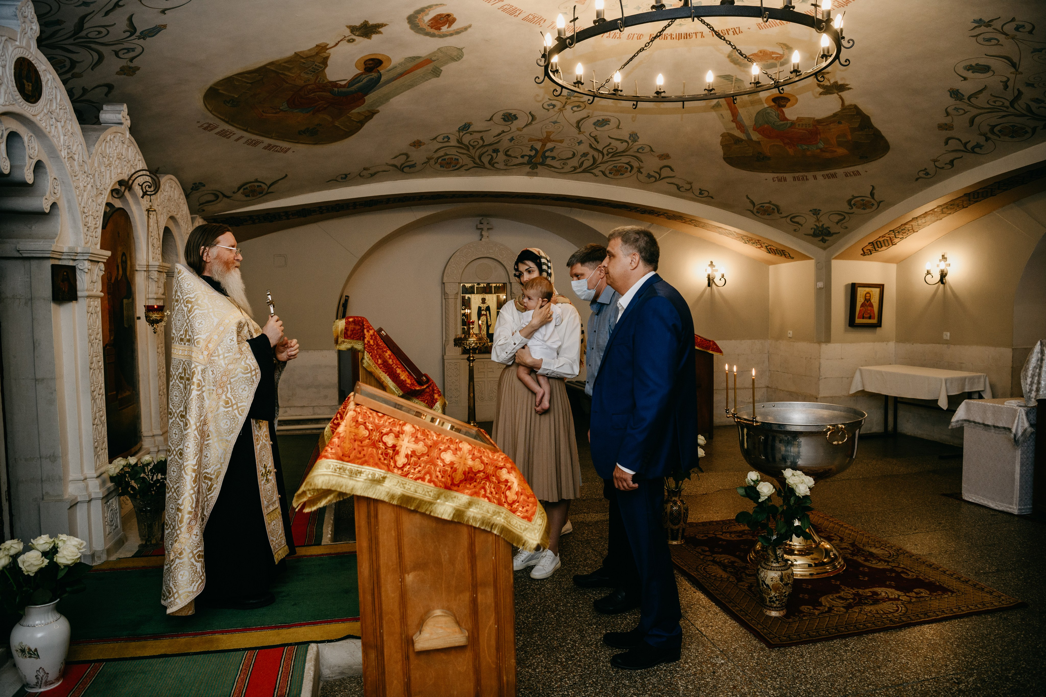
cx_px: 523
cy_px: 348
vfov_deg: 53.1
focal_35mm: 24
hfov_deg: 73.7
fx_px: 697
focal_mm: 24
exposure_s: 1/160
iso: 500
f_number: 3.5
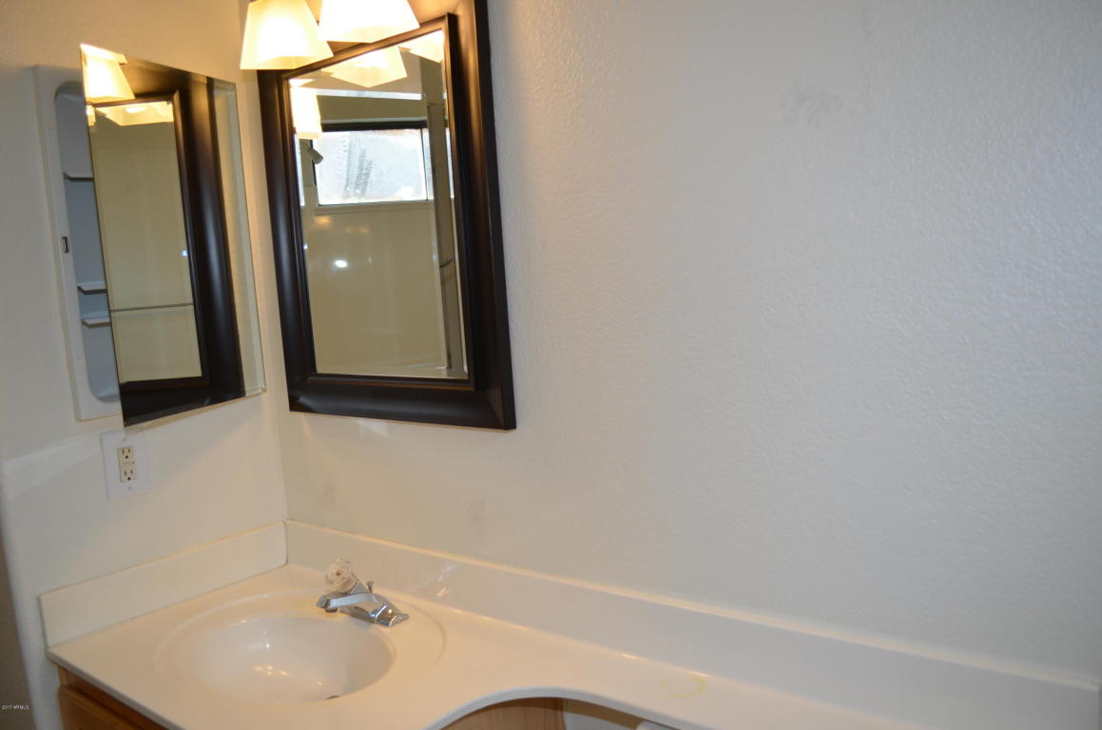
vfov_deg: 47.7
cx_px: 551
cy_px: 365
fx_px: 825
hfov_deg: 67.5
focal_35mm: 27
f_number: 4
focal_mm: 18
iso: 250
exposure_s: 1/60
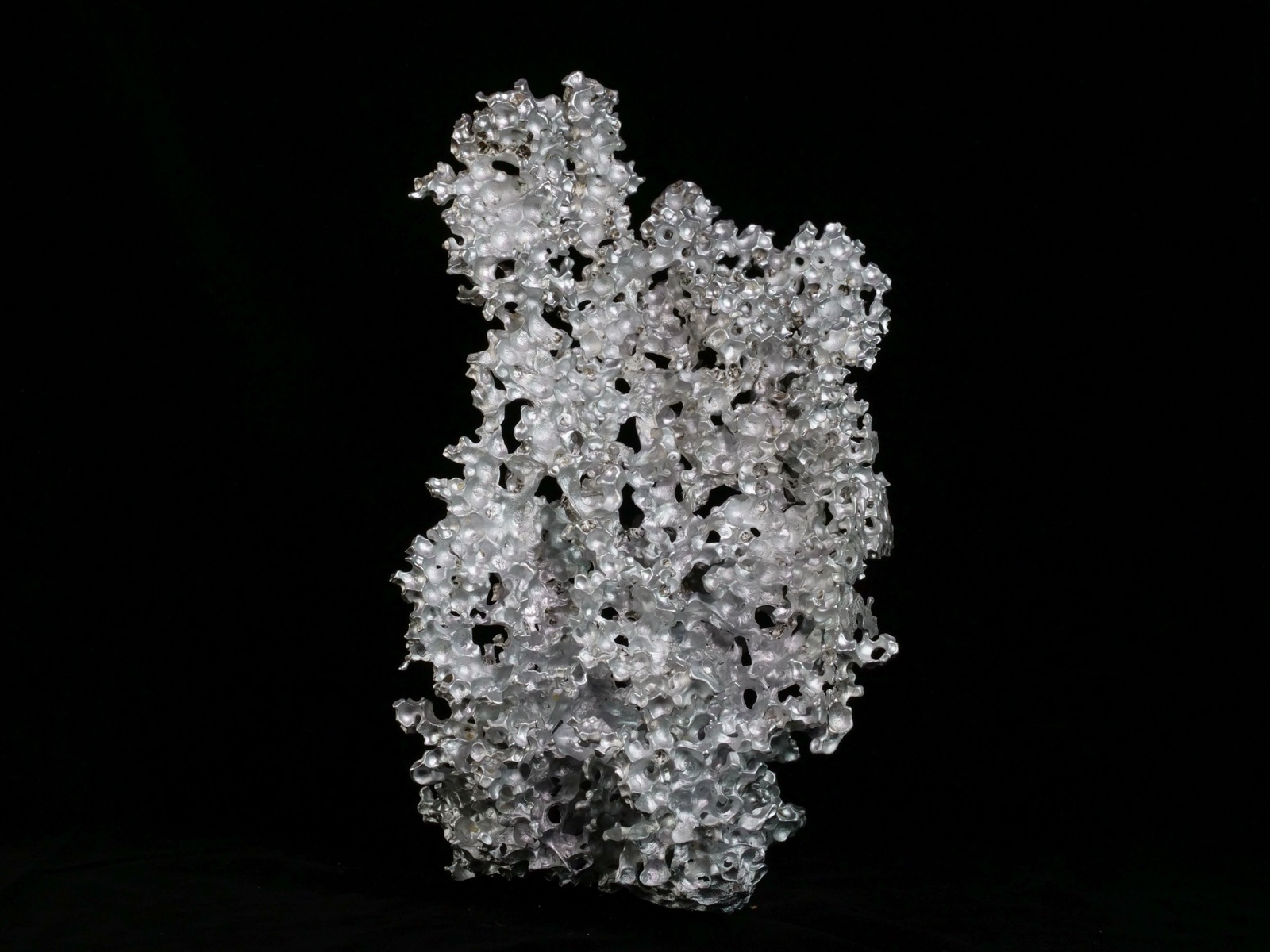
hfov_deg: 42.9
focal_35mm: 44
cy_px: 476
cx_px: 635
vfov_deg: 32.9
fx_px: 1614
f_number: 11
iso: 800
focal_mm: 22
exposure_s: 1/100
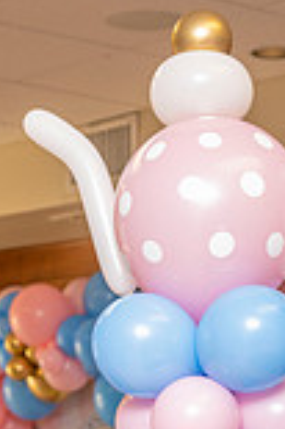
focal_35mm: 122
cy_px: 523
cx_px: 149
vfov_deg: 16.1
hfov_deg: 11.2
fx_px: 1452
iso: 400
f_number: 5
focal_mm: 42
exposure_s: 1/100
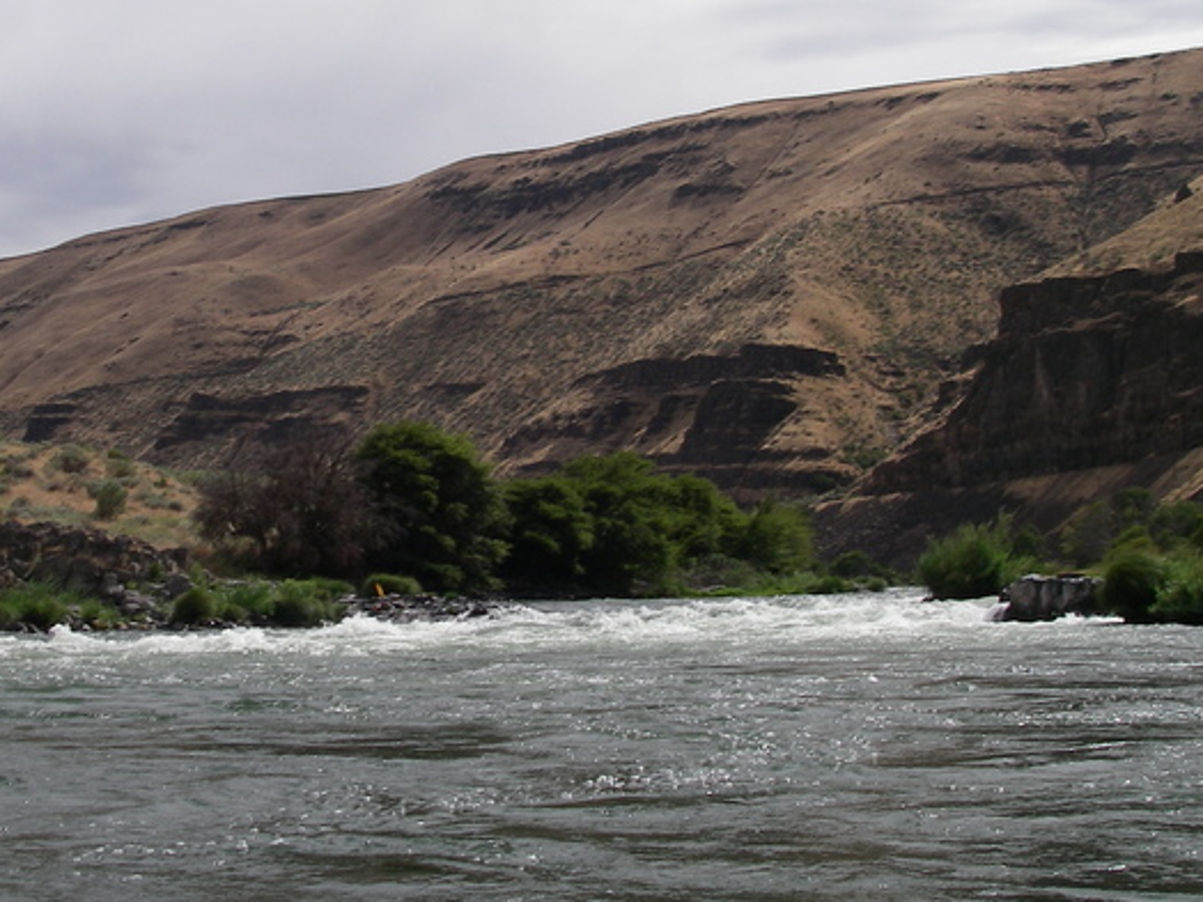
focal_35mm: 58
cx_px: 367
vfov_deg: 25.2
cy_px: 347
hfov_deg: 32.8
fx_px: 2016
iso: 64
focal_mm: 6.3
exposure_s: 1/400
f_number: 6.6
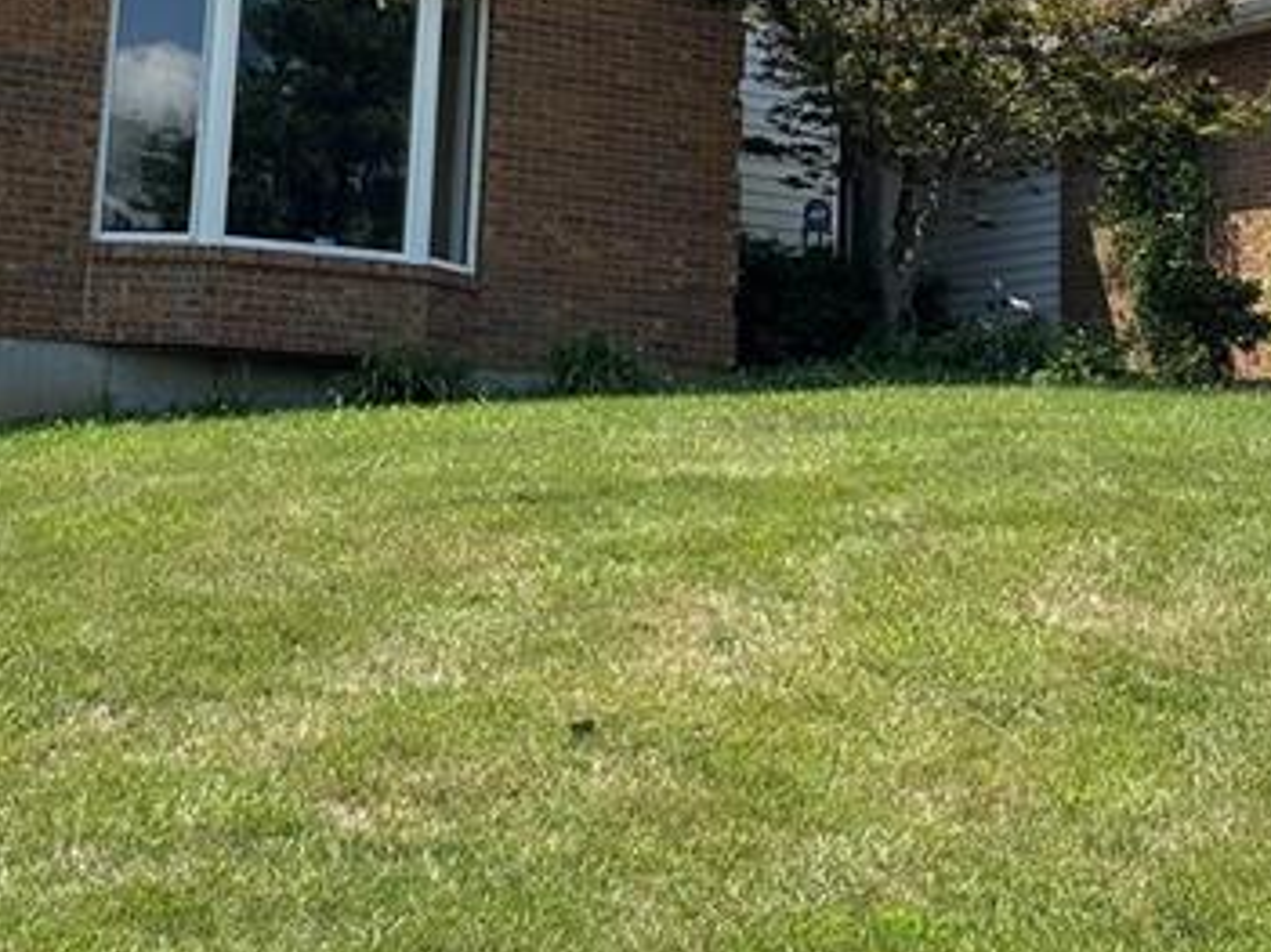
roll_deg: -2.1
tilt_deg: +11.8
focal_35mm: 70
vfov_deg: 20.4
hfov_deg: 27.7
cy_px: 33
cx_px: 750
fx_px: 2569
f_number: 1.78
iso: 80
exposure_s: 1/5525
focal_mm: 6.86
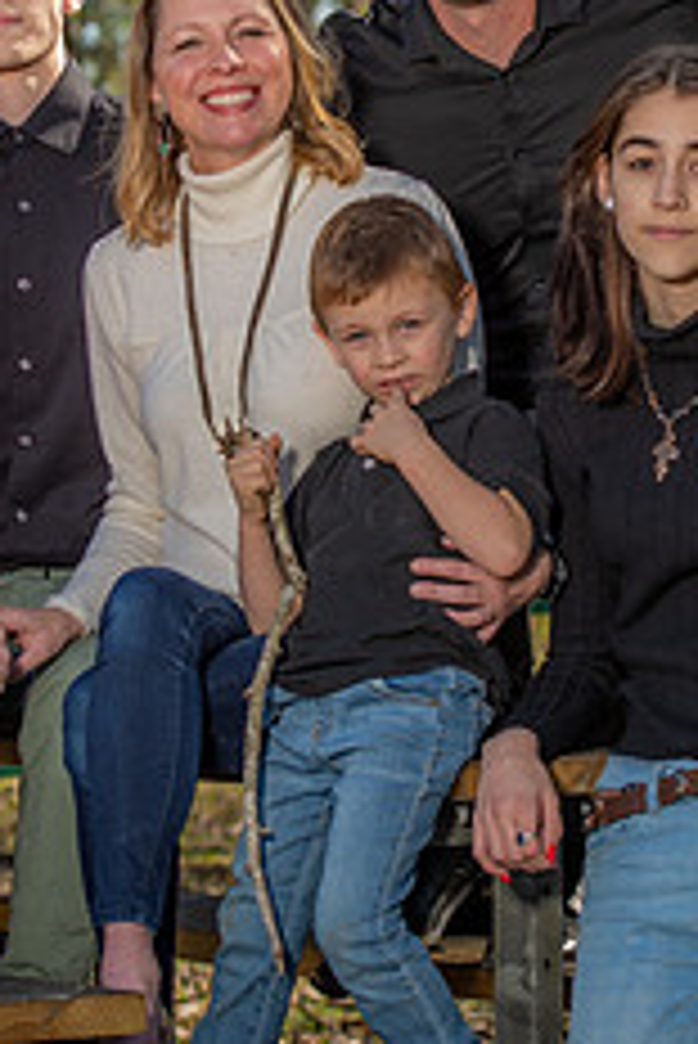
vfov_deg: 11.7
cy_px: 315
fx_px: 5082
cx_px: 455
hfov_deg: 7.9
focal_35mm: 175
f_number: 4
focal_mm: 70
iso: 50
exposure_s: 1/250
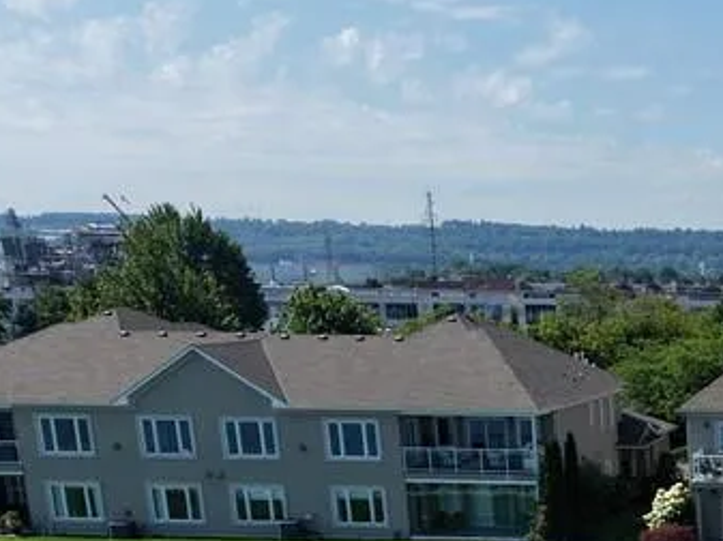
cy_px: 734
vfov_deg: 18.5
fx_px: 1523
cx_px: 942
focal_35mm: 73
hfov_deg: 23.6
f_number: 1.8
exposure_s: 1/6000
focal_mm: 8.67
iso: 200
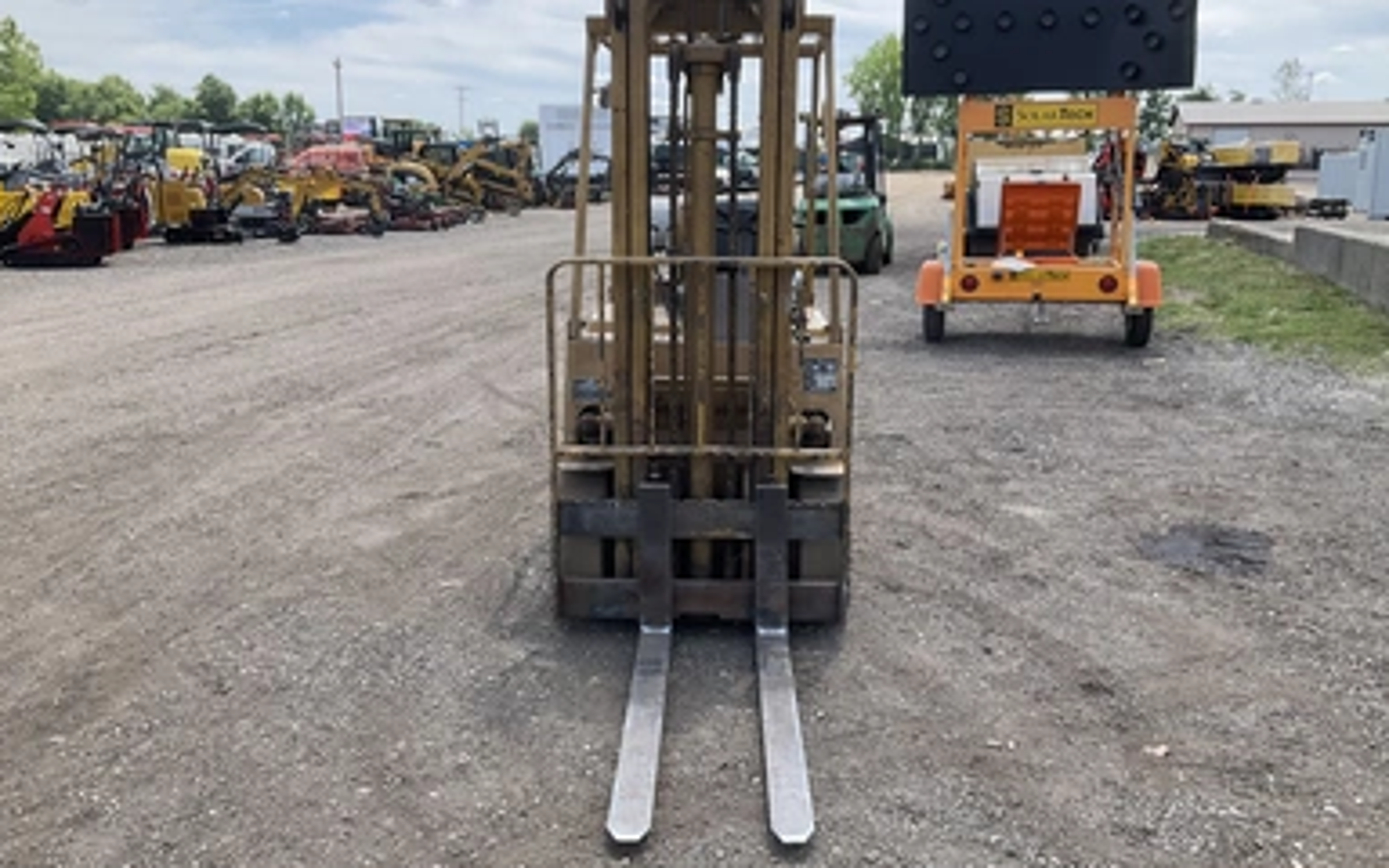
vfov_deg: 39.4
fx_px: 1211
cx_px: 705
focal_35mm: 32
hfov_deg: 59.7
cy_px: 423
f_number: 1.8
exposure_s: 1/842
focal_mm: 3
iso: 25
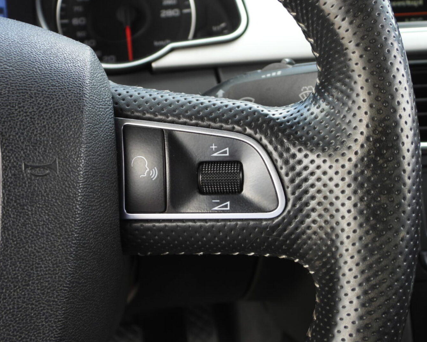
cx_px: 212
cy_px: 153
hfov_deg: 34.1
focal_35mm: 55
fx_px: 695
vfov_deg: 27.6
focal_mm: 8.5
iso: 100
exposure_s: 1/60
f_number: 3.2
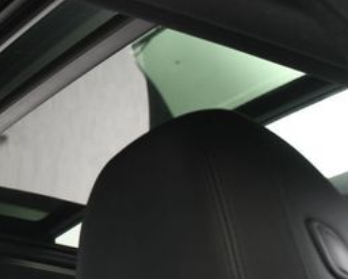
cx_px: 20
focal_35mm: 84
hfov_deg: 22.1
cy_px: 45
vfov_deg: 18.1
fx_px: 866
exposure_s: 1/160
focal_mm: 24
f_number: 4
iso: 100
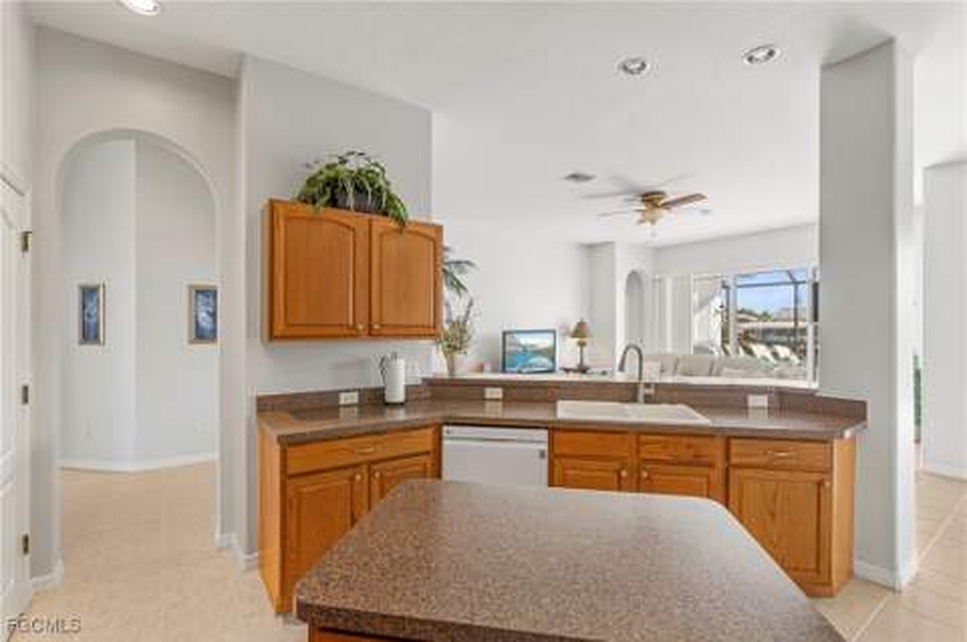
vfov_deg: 73.6
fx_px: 429
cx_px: 484
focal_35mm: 16
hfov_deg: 96.8
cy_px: 321
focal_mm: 16
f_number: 9
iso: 200
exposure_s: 1/8
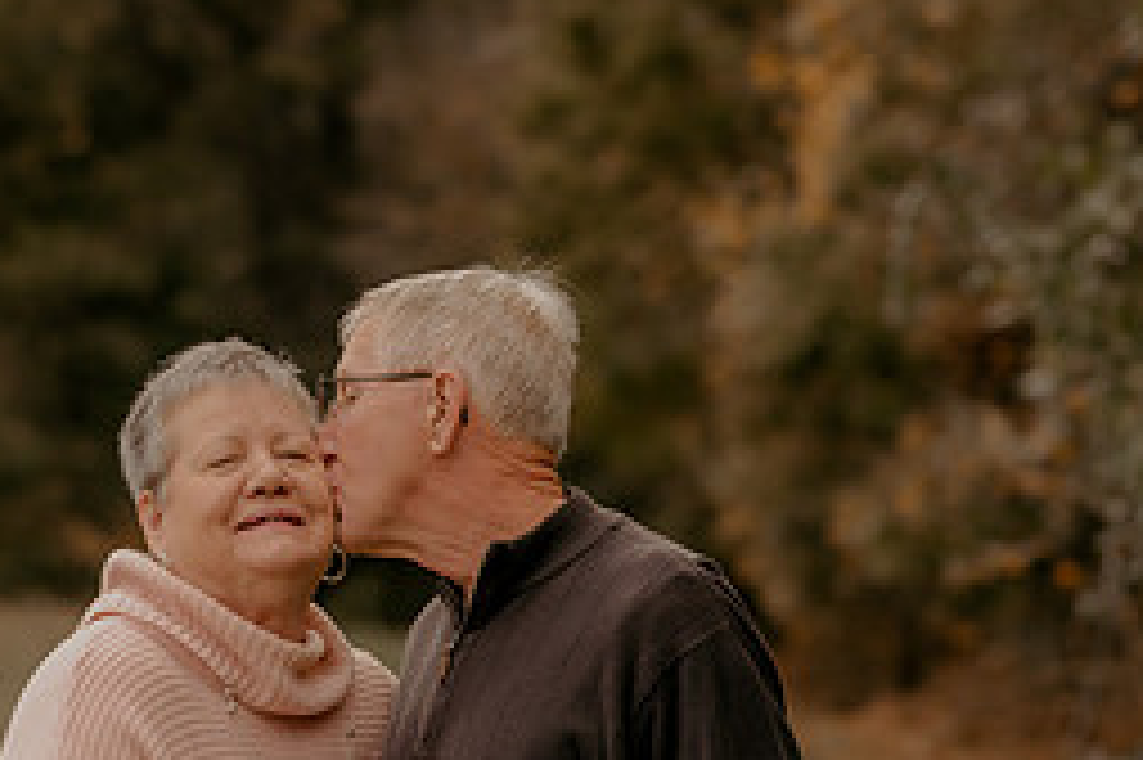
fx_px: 6155
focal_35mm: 194
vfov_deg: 7.0
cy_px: 742
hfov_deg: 10.6
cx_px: 356
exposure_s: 1/800
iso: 125
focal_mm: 85
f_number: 2.8
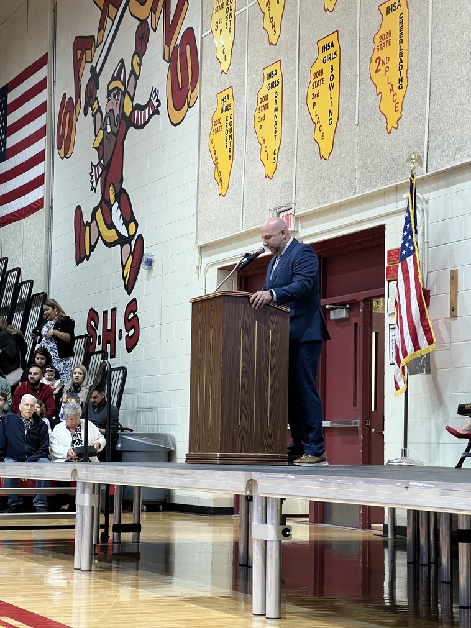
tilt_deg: +6.2
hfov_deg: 18.9
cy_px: 315
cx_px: 237
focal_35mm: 78
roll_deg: -0.7
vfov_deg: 25.0
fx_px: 1415
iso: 320
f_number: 2.8
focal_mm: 9
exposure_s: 1/60
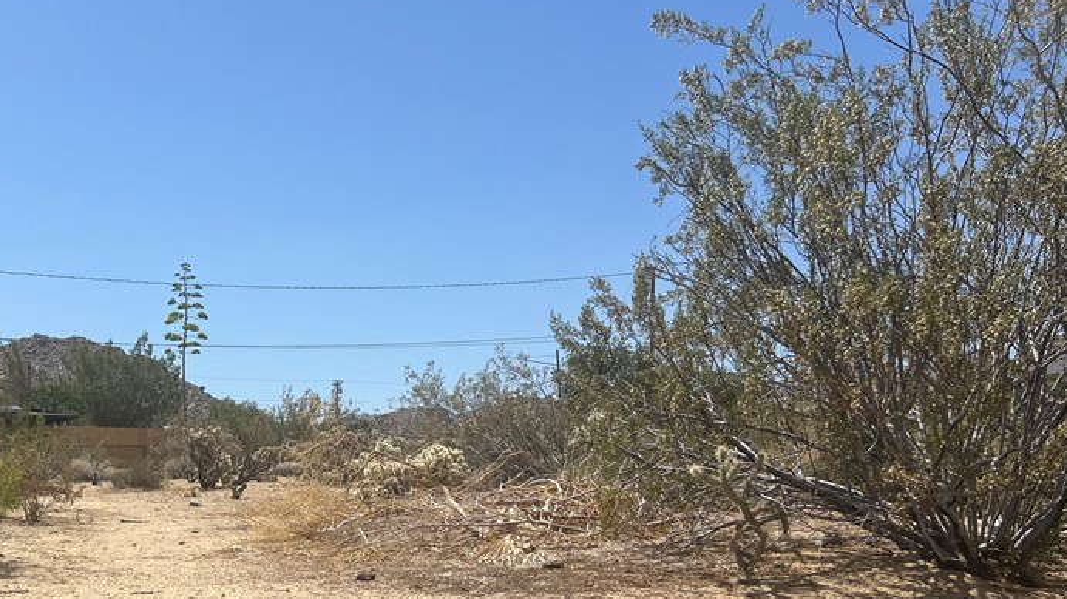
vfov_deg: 27.4
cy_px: 526
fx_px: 1188
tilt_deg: -3.7
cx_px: 284
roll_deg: +0.9
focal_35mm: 42
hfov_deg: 46.8
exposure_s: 1/7463
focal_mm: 5.7
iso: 50
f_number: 1.5
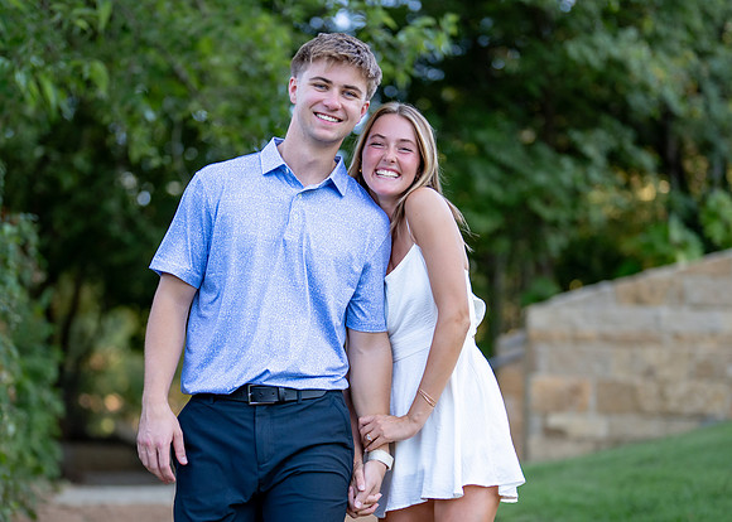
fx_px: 1653
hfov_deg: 25.0
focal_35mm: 80
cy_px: 347
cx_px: 334
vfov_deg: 17.9
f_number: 1.2
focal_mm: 50
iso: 250
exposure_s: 1/1600
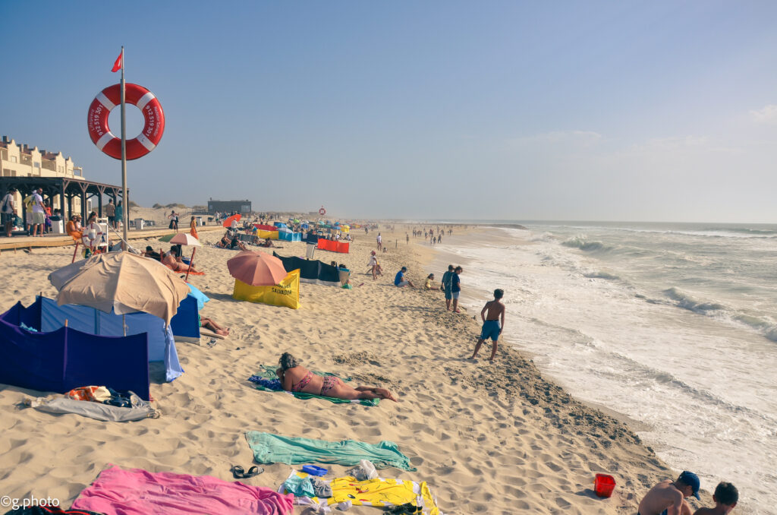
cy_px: 258
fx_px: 581
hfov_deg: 67.5
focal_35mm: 27
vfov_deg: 47.7
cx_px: 388
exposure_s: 1/1000
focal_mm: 18
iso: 100
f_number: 7.1
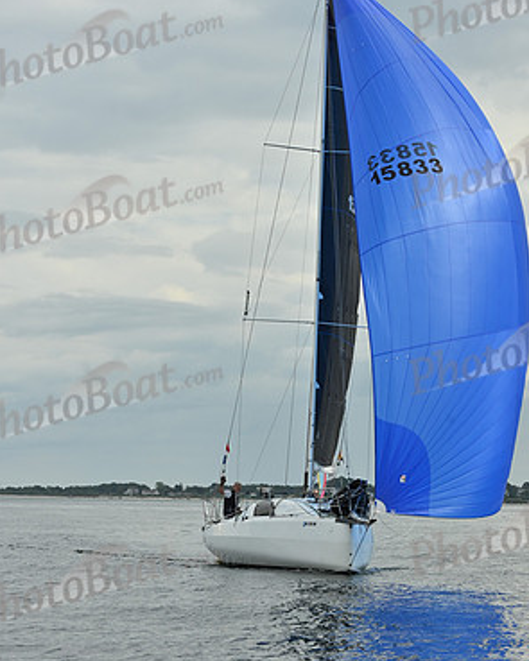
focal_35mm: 118
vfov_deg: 16.3
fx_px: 2310
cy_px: 281
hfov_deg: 13.1
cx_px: 317
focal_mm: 80
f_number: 9
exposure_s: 1/800
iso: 250
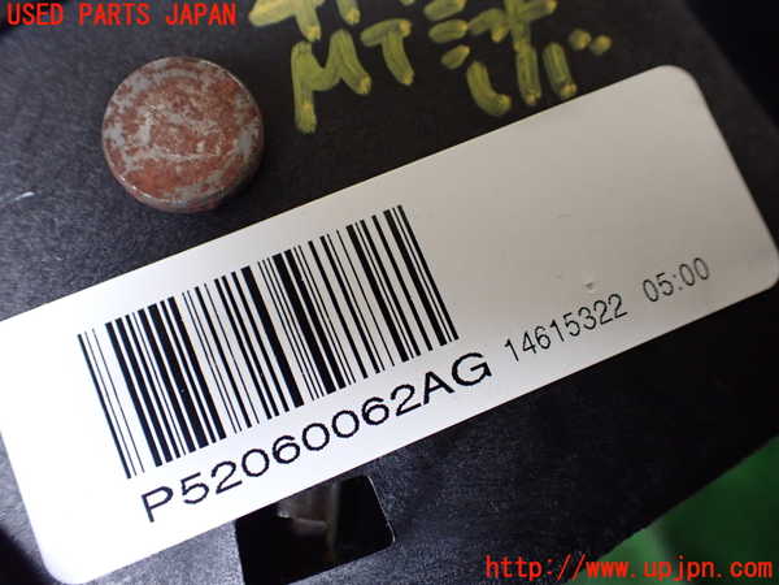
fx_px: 675
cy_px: 292
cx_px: 390
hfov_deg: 60.0
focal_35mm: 30
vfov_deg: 46.8
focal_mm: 5.4
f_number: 2.3
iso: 640
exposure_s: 1/125
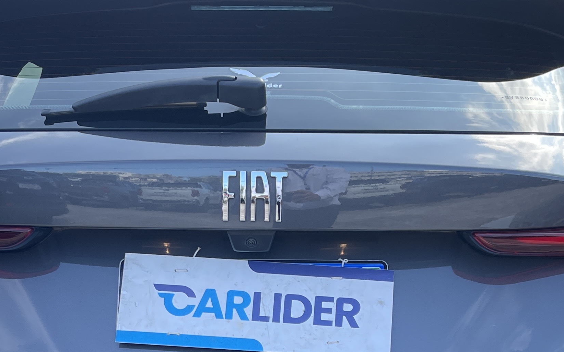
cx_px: 273
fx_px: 999
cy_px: 392
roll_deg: -0.3
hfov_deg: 31.5
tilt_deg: -10.9
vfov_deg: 19.2
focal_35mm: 65
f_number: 1.6
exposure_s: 1/488
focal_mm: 5.1
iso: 32
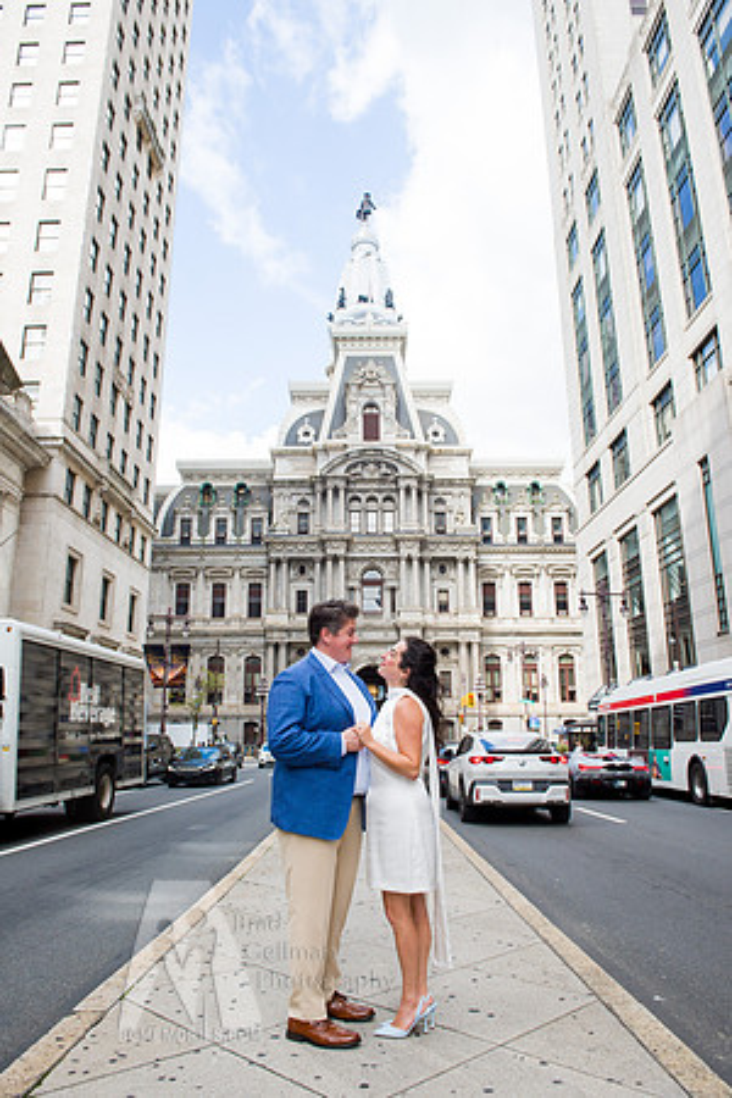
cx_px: 366
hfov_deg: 53.1
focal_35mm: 24
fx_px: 732
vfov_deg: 73.7
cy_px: 549
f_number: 6.3
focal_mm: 24
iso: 800
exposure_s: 1/640
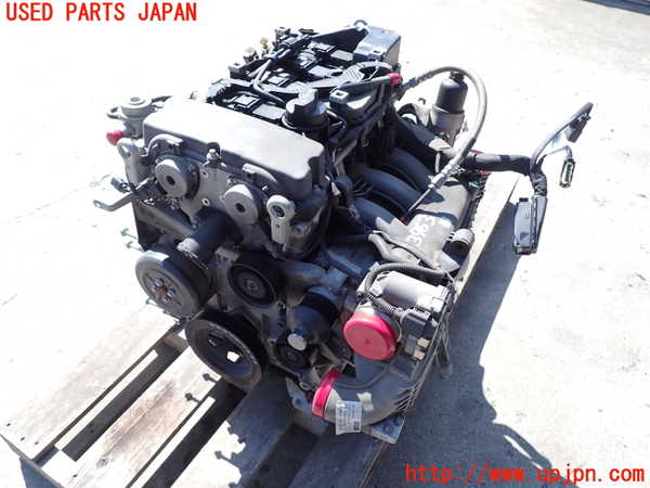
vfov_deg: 54.9
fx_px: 469
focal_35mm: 25
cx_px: 325
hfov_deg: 69.4
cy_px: 244
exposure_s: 1/60
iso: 125
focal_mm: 4.5
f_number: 8
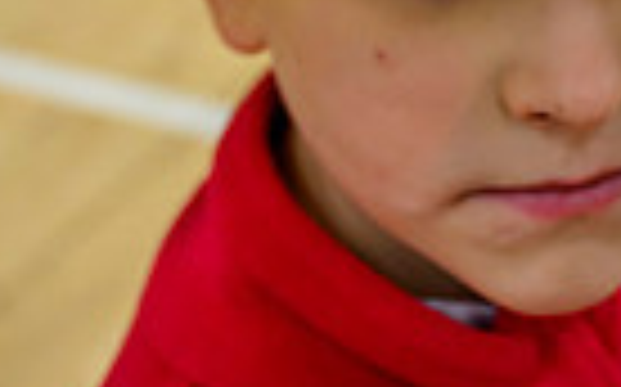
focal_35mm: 93
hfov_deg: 21.5
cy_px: -513
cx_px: 621
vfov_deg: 11.7
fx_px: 1573
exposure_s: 1/250
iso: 3200
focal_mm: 28
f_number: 4
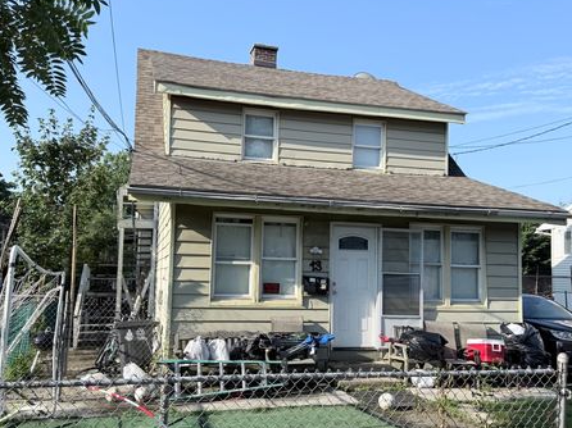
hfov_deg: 56.8
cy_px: 245
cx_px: 277
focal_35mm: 32
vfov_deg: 44.0
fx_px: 528
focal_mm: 6.76
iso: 80
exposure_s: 1/2611
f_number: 1.78
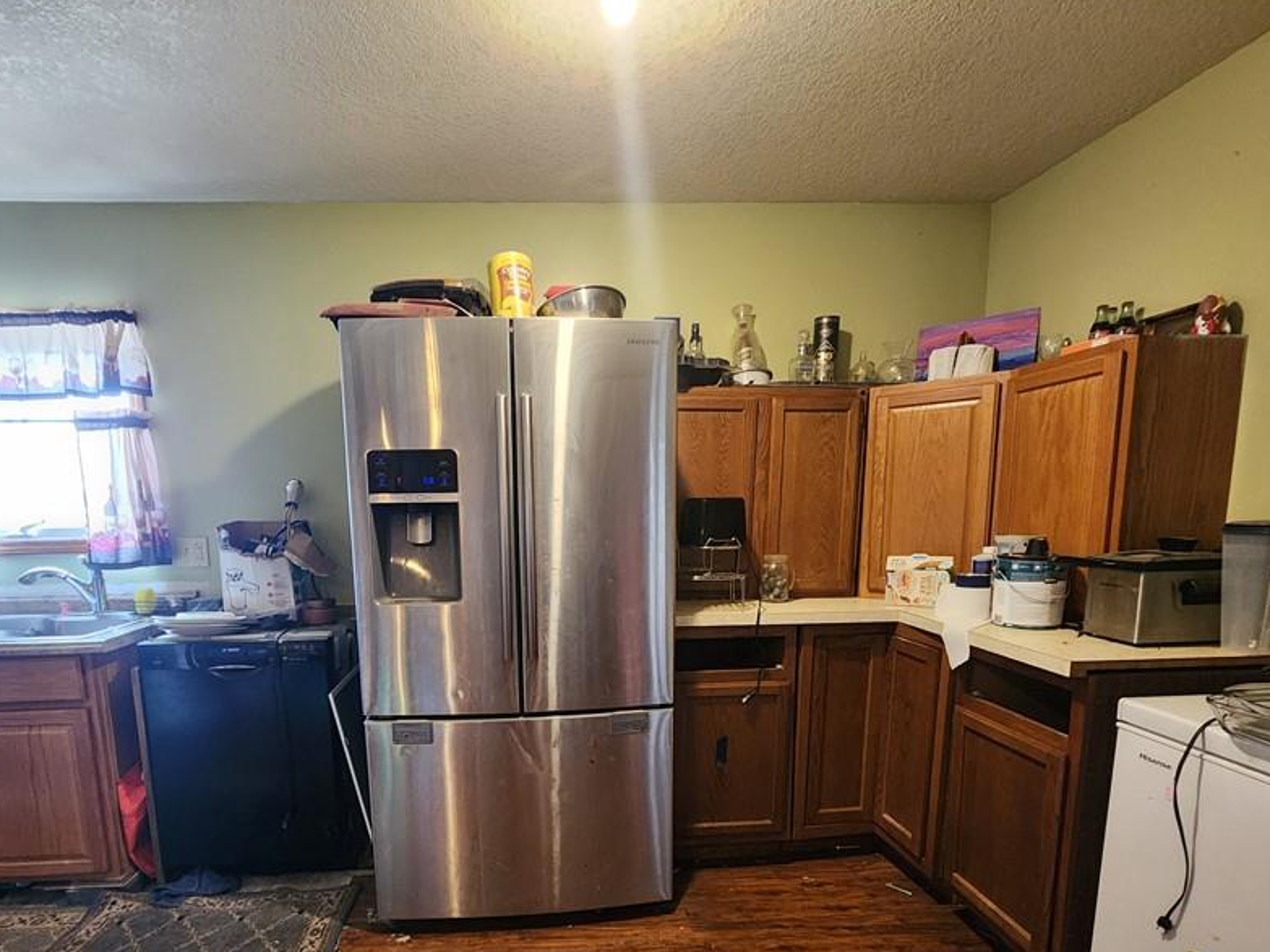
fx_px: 624
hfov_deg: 90.8
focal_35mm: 17
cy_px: 605
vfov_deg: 73.2
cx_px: 574
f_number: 2.2
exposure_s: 1/30
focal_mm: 2.2
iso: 500
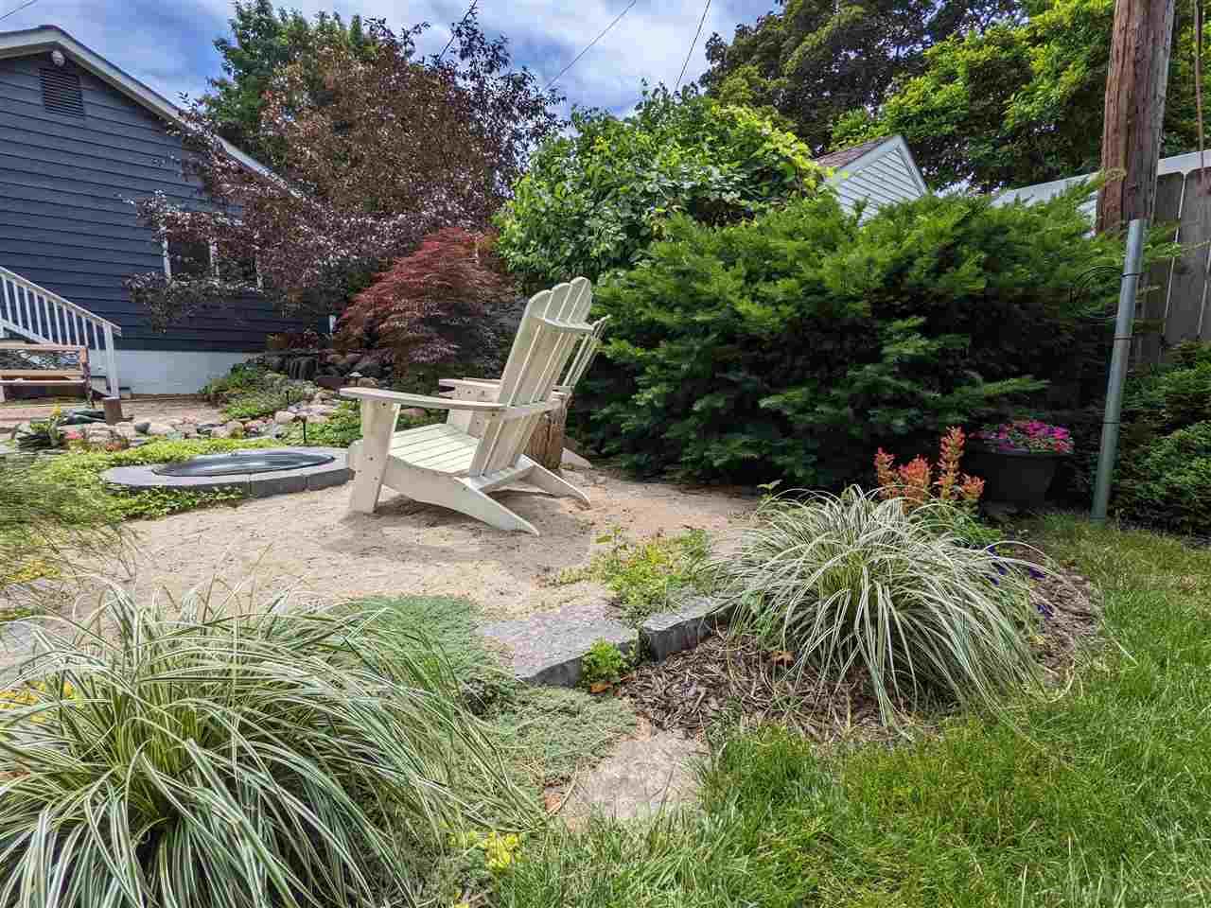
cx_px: 606
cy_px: 454
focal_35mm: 16
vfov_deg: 78.1
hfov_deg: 94.5
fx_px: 560
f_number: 2.2
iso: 24
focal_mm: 2.22
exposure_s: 1/1066
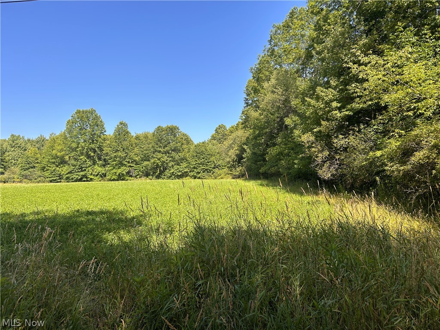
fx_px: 330
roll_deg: +2.0
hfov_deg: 67.3
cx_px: 220
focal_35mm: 26
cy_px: 165
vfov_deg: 53.1
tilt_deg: +2.5
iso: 50
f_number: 1.5
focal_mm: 5.7
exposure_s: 1/1869
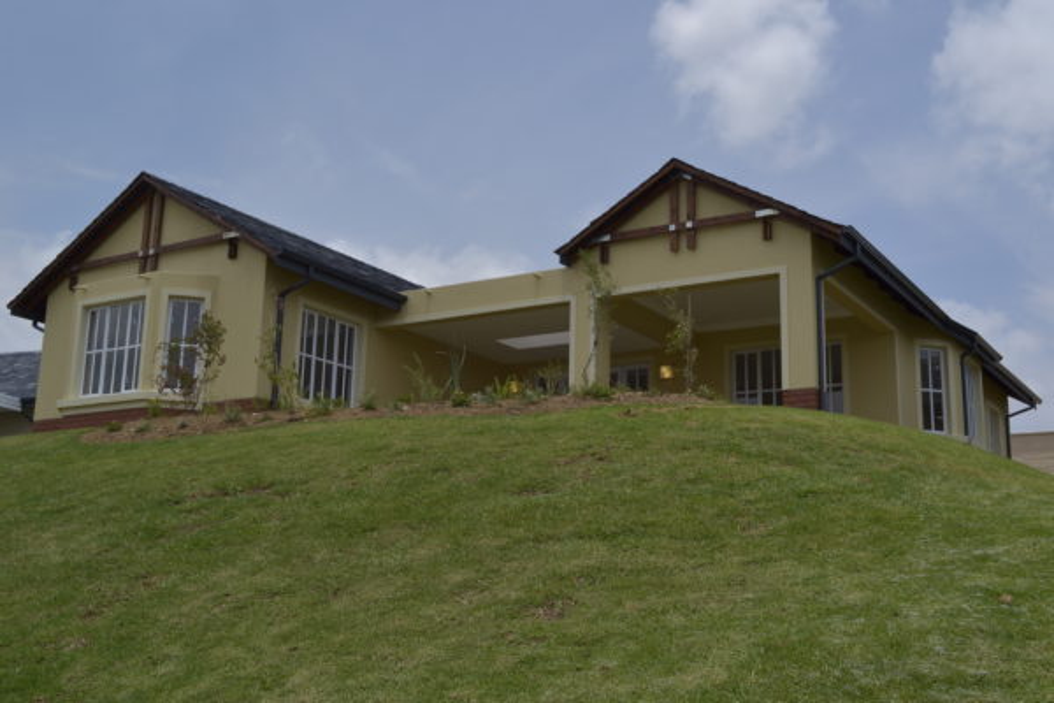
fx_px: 1142
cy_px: 352
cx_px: 527
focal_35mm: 39
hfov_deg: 49.6
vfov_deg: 34.2
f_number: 11
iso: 100
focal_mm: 26
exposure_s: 1/200
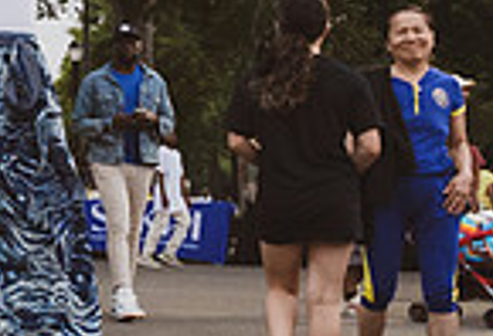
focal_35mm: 109
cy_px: 42
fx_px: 1504
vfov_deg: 12.7
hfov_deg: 15.4
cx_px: -451
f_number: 4.5
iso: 4000
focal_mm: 24
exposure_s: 1/400
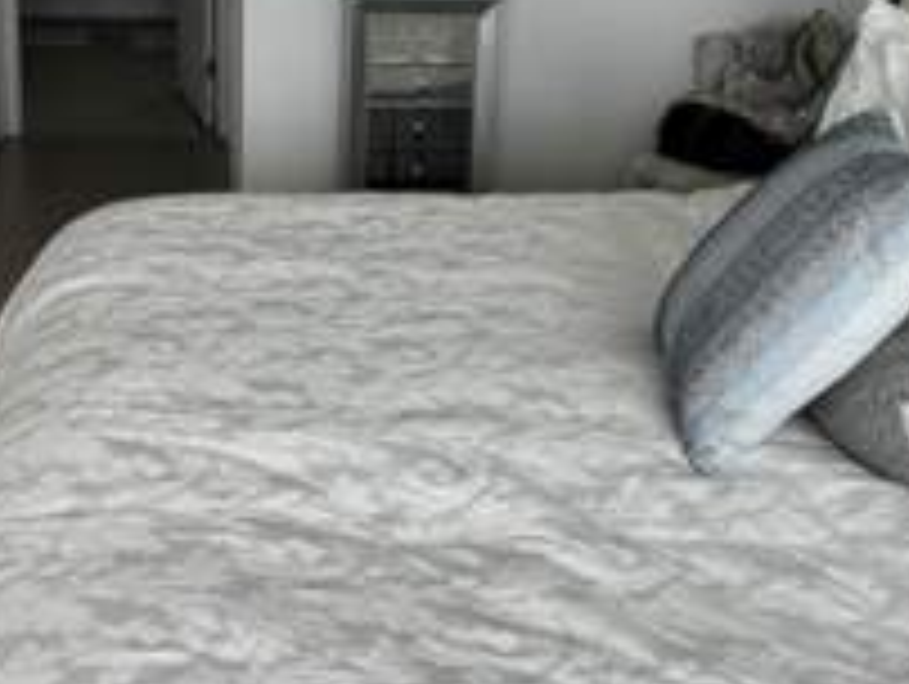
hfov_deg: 33.5
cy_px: 171
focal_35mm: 57
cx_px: 328
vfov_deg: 25.4
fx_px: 1499
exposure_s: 1/121
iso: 64
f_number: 1.78
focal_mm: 6.76
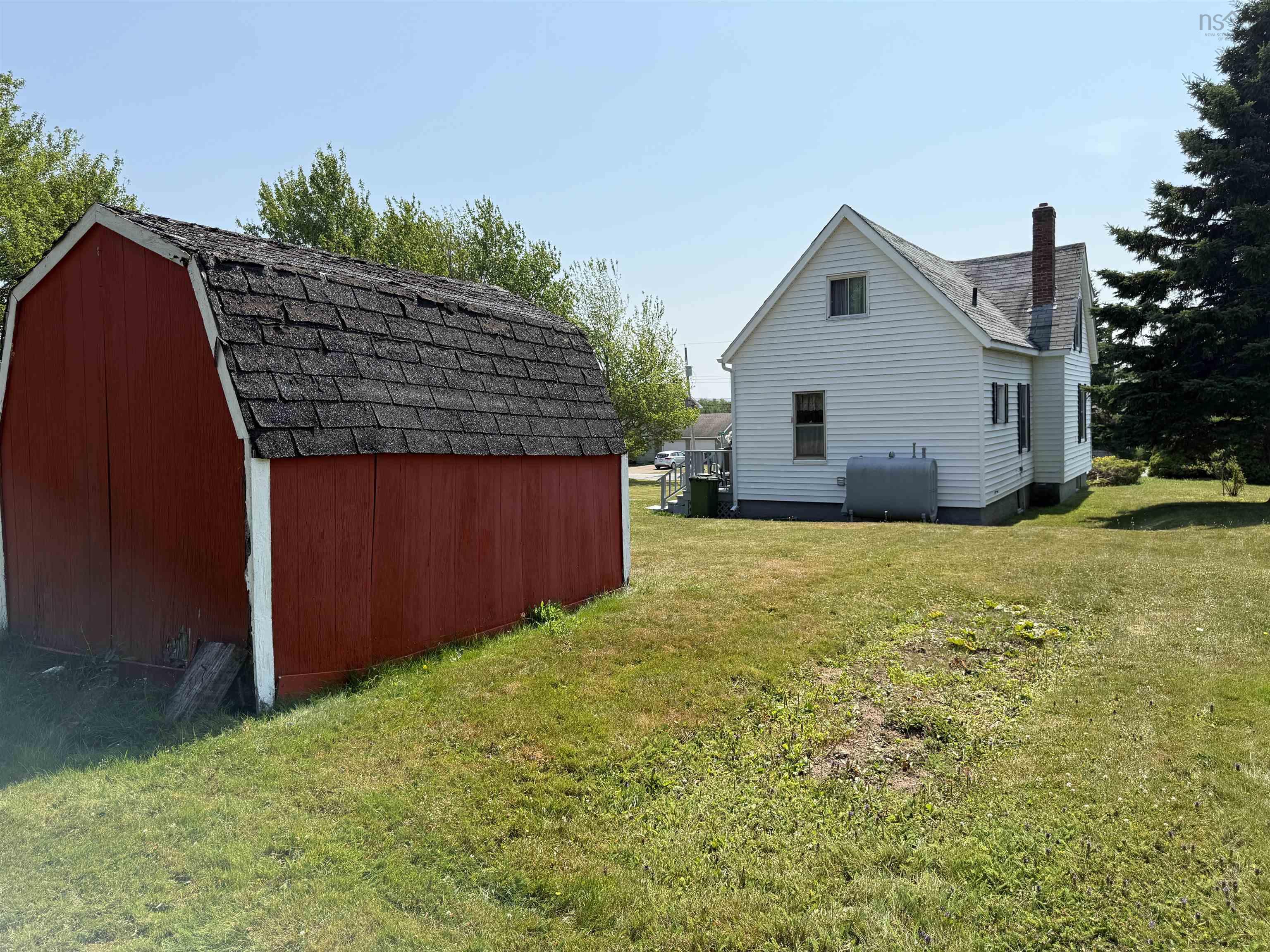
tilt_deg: -1.3
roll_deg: +0.7
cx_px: 635
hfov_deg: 71.6
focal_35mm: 24
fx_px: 881
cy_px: 476
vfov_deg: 56.8
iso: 80
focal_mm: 6.76
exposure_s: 1/3759
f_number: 1.78
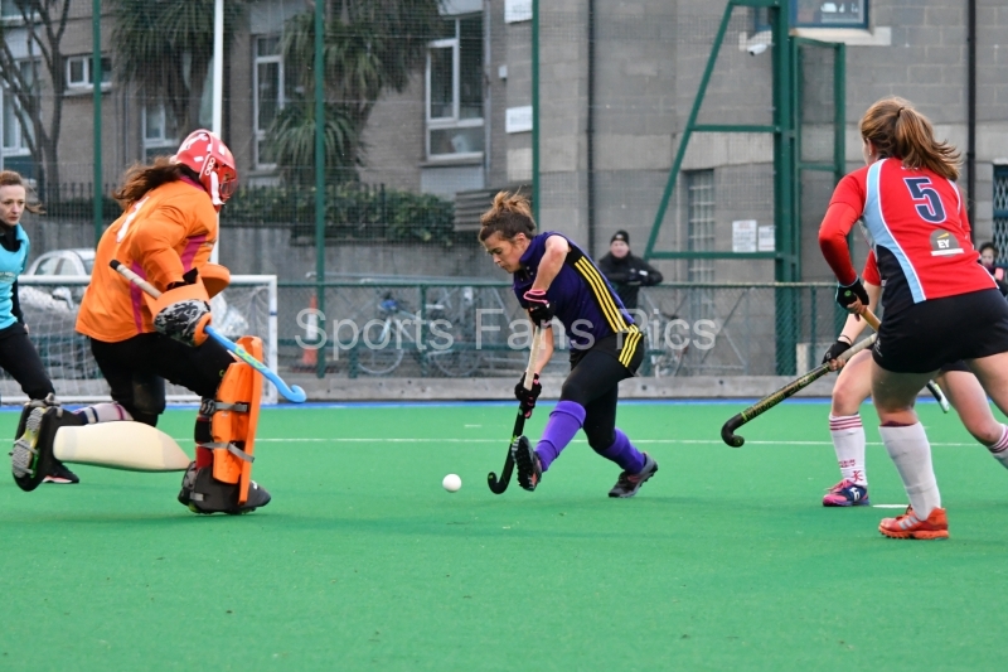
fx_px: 4815
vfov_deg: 8.0
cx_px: 504
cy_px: 336
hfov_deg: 12.0
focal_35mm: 172
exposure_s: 1/800
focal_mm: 86
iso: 4500
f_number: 4.5
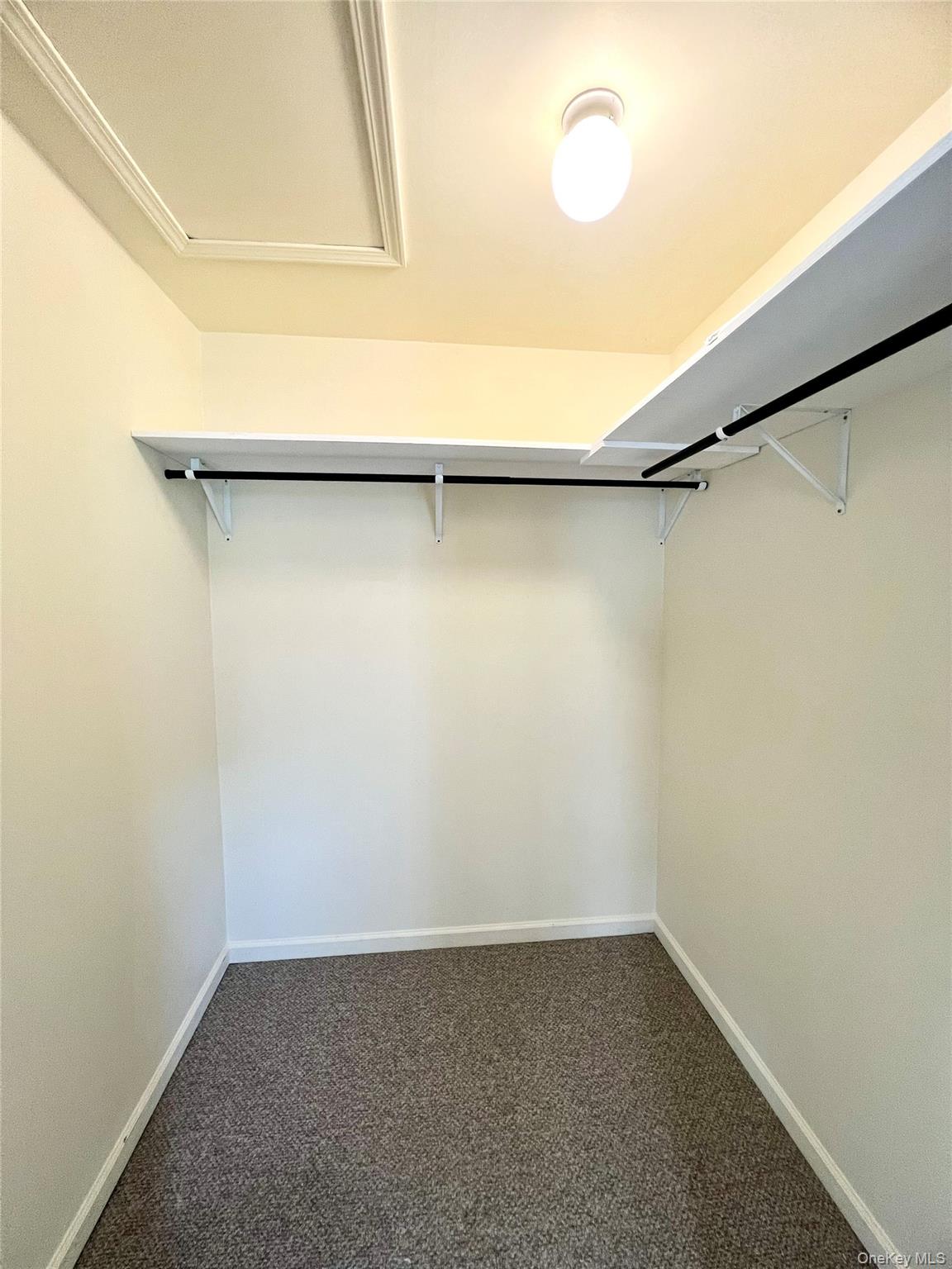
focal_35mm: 13
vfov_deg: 106.2
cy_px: 634
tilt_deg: -4.4
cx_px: 476
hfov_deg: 89.9
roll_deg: +0.6
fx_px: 477
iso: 125
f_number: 1.8
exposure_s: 1/30
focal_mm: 1.57
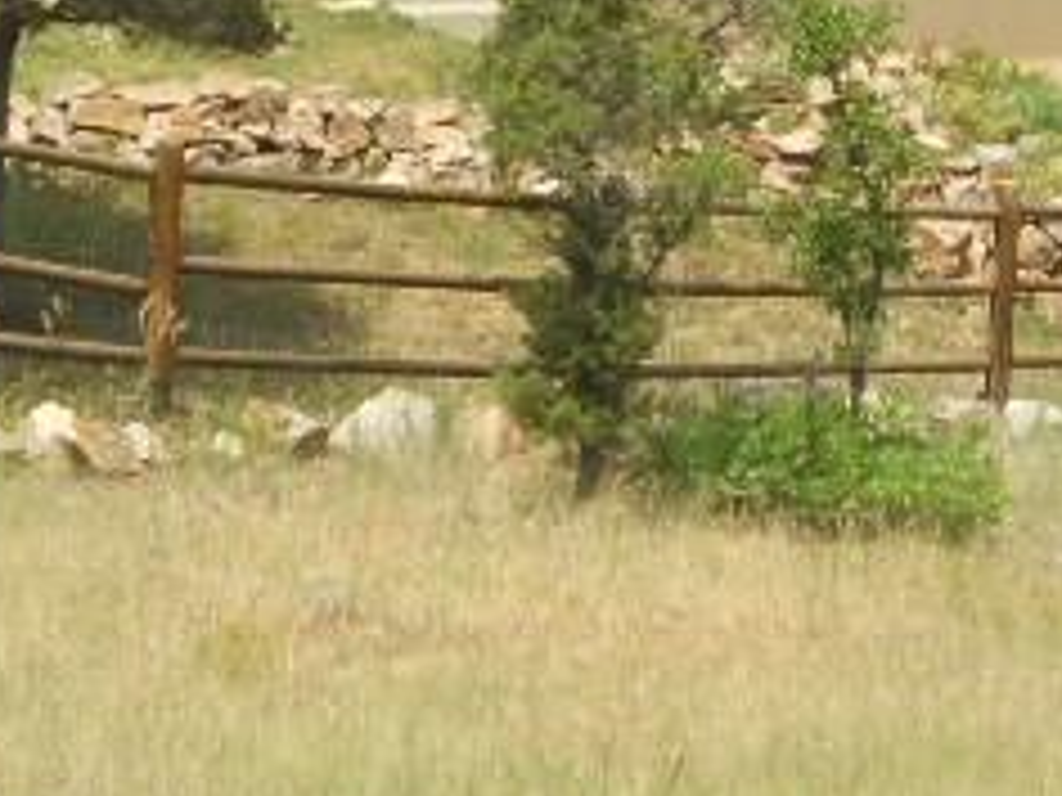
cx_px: 1156
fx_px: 3835
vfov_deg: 11.6
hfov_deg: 15.4
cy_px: -229
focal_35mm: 125
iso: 80
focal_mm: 8.2
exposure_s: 1/500
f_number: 4.3
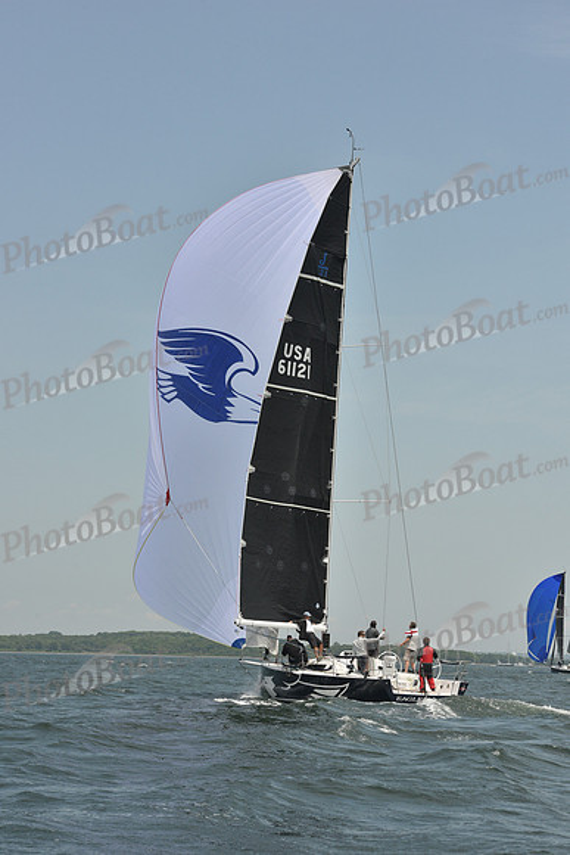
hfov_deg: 14.4
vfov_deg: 21.5
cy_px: 428
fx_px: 2255
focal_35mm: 95
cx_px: 285
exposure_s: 1/1250
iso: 400
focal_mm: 95
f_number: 10
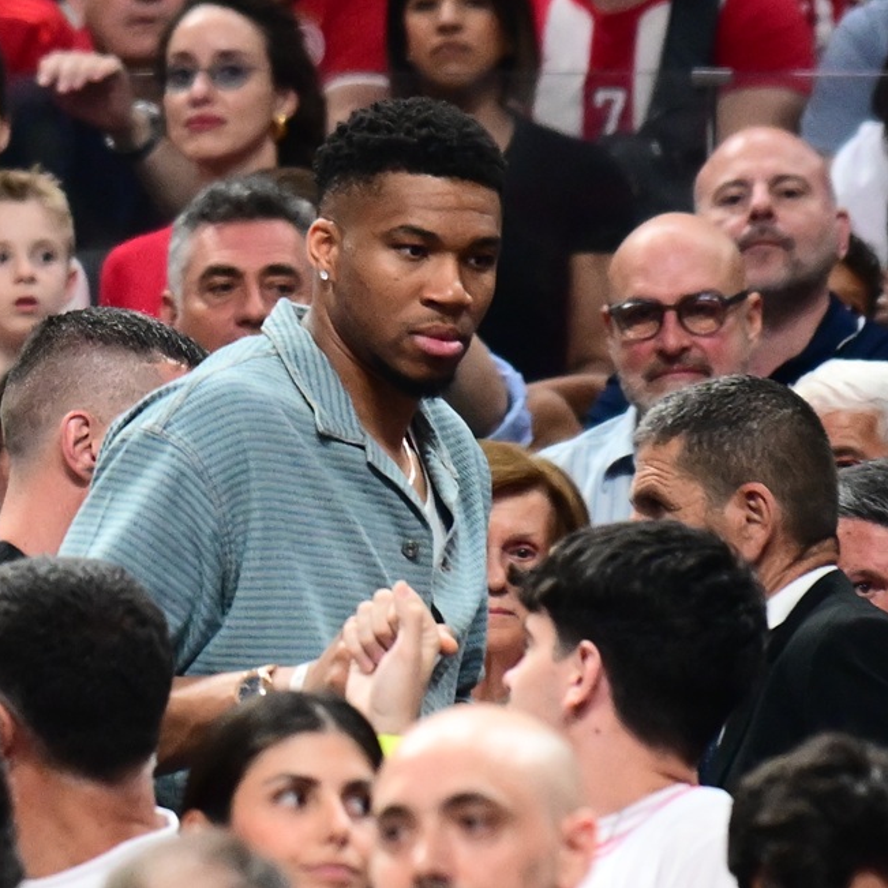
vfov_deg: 9.1
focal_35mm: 192
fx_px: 5572
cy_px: 444
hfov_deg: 9.1
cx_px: 401
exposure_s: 1/320
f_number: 2.8
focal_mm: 150
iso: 2500
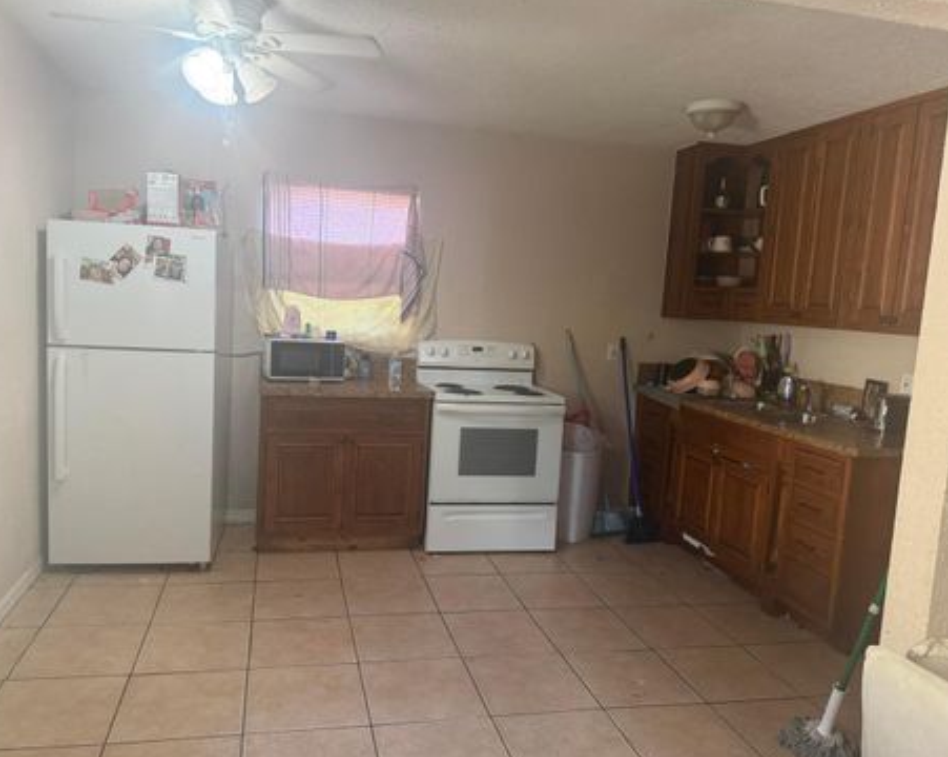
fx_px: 729
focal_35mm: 26
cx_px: 429
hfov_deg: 65.9
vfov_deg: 54.9
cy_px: 384
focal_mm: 6.76
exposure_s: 1/60
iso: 200
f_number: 1.78
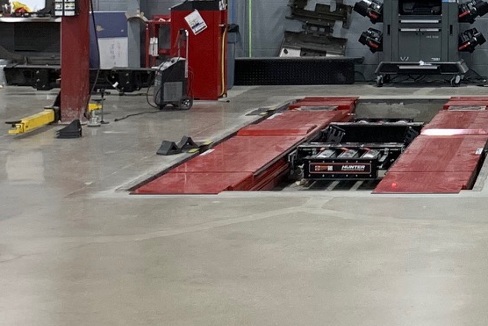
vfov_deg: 13.7
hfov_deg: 19.5
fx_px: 1329
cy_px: -39
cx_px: 594
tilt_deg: +0.6
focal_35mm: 98
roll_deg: +0.2
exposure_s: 1/120
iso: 100
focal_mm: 4.25
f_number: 1.8
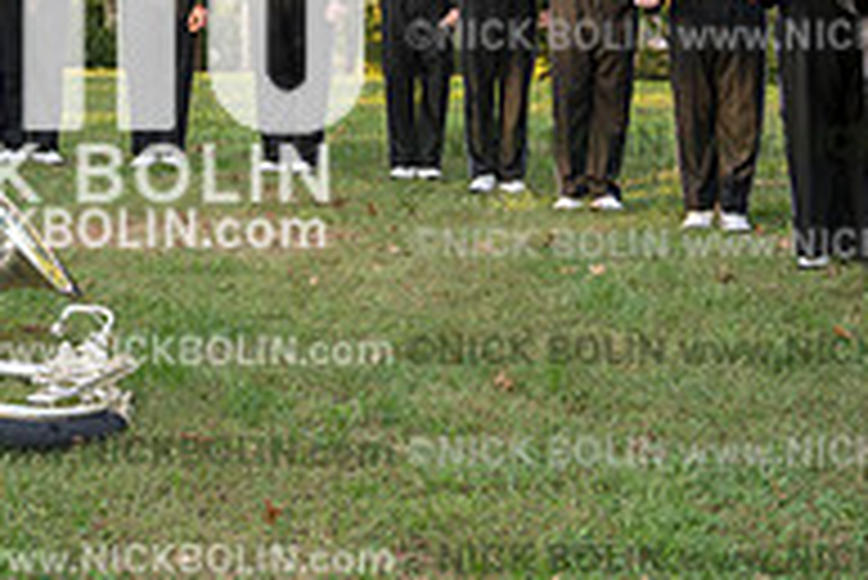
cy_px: 38
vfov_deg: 17.9
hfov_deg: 25.9
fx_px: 1810
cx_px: 45
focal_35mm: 75
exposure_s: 1/80
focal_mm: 25
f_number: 4
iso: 125
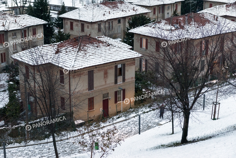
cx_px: 118
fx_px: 433
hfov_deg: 30.5
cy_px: 79
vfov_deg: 20.6
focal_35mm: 66
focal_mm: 66
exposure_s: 1/100
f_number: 4
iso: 1000
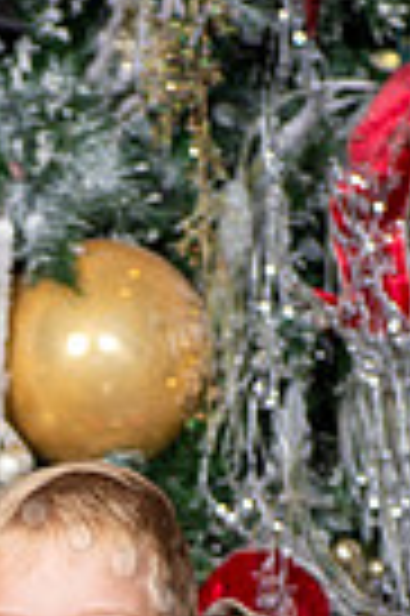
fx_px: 3374
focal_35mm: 197
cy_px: 886
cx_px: -124
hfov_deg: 6.9
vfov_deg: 10.2
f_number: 6.3
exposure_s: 1/100
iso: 160
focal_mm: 60
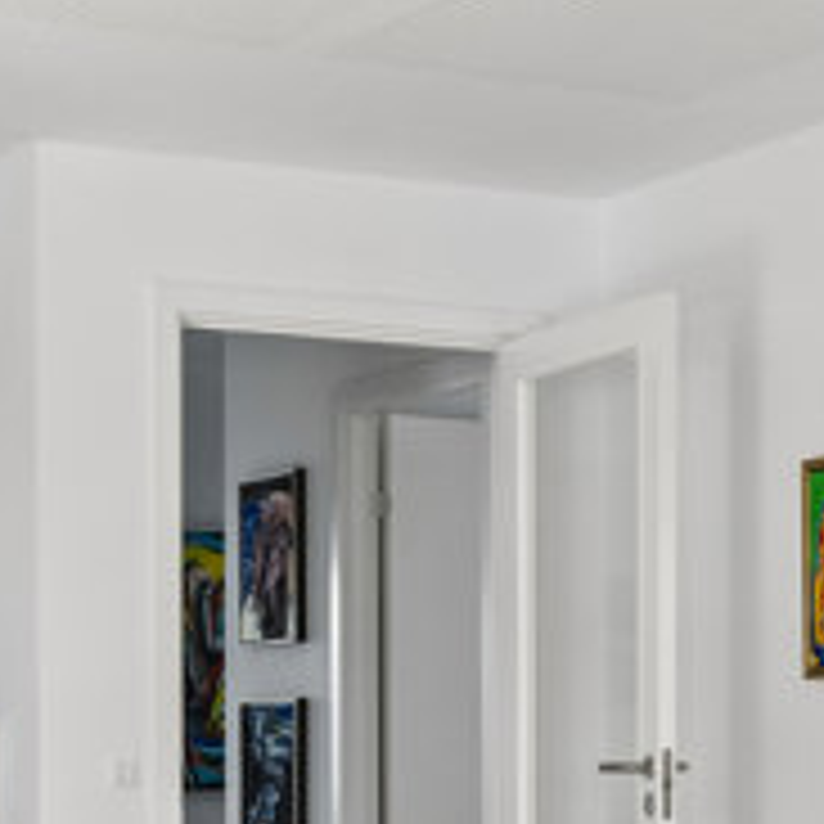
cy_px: 822
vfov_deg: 15.7
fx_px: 2934
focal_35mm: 109
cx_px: 635
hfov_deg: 15.9
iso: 200
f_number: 8
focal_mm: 19.5
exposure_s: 1/3.33
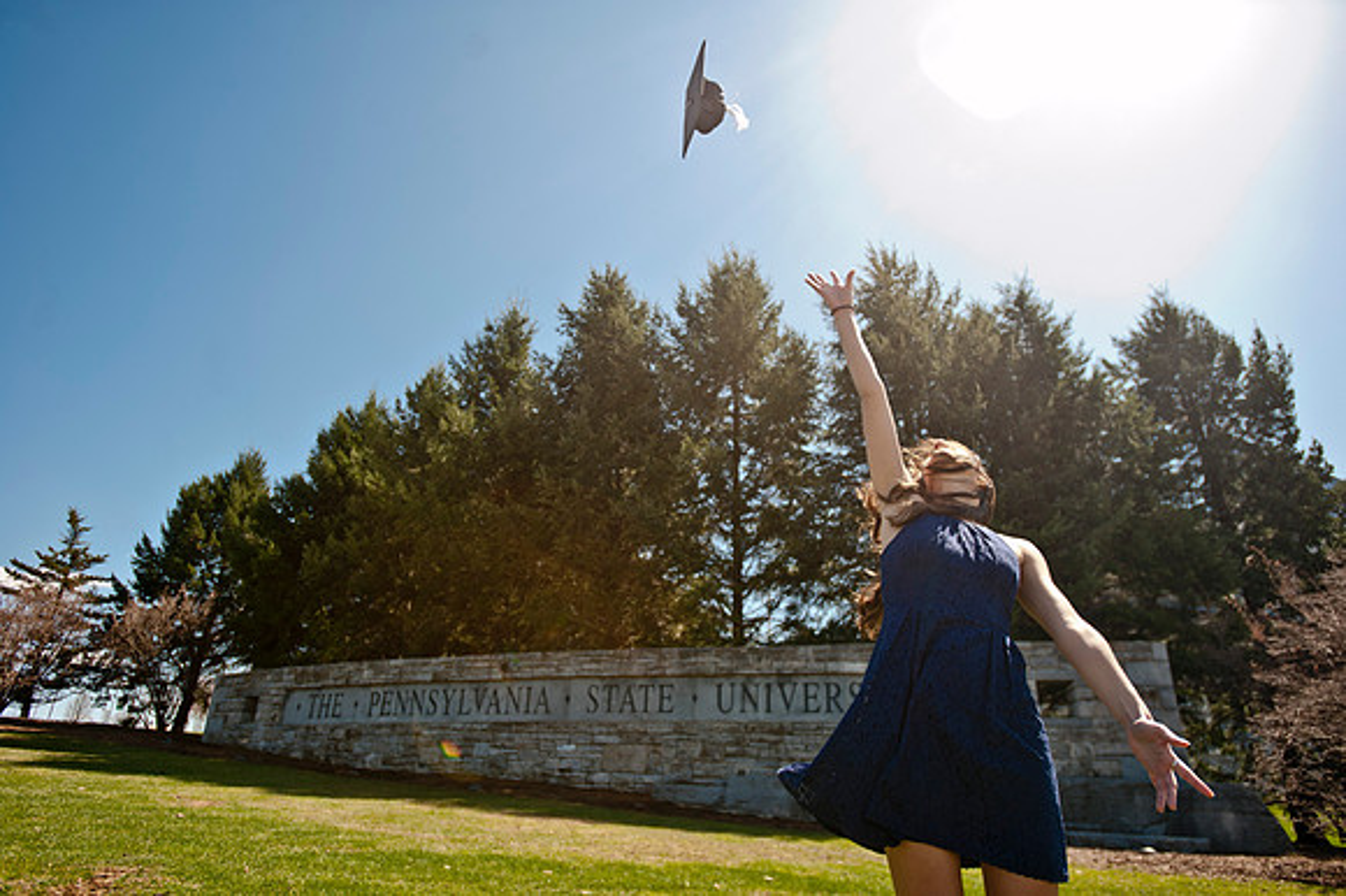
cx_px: 673
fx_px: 897
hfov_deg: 73.8
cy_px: 448
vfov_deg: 53.1
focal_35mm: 24
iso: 100
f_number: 4
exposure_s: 1/800
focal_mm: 24
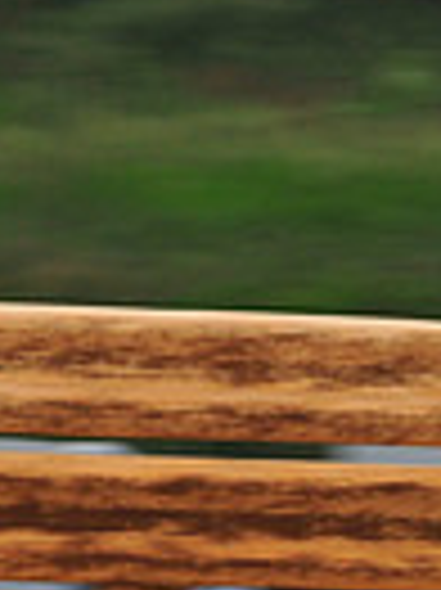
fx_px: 10498
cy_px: 658
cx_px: 927
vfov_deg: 3.2
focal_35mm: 617
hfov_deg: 2.4
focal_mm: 145
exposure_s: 1/320
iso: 800
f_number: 8
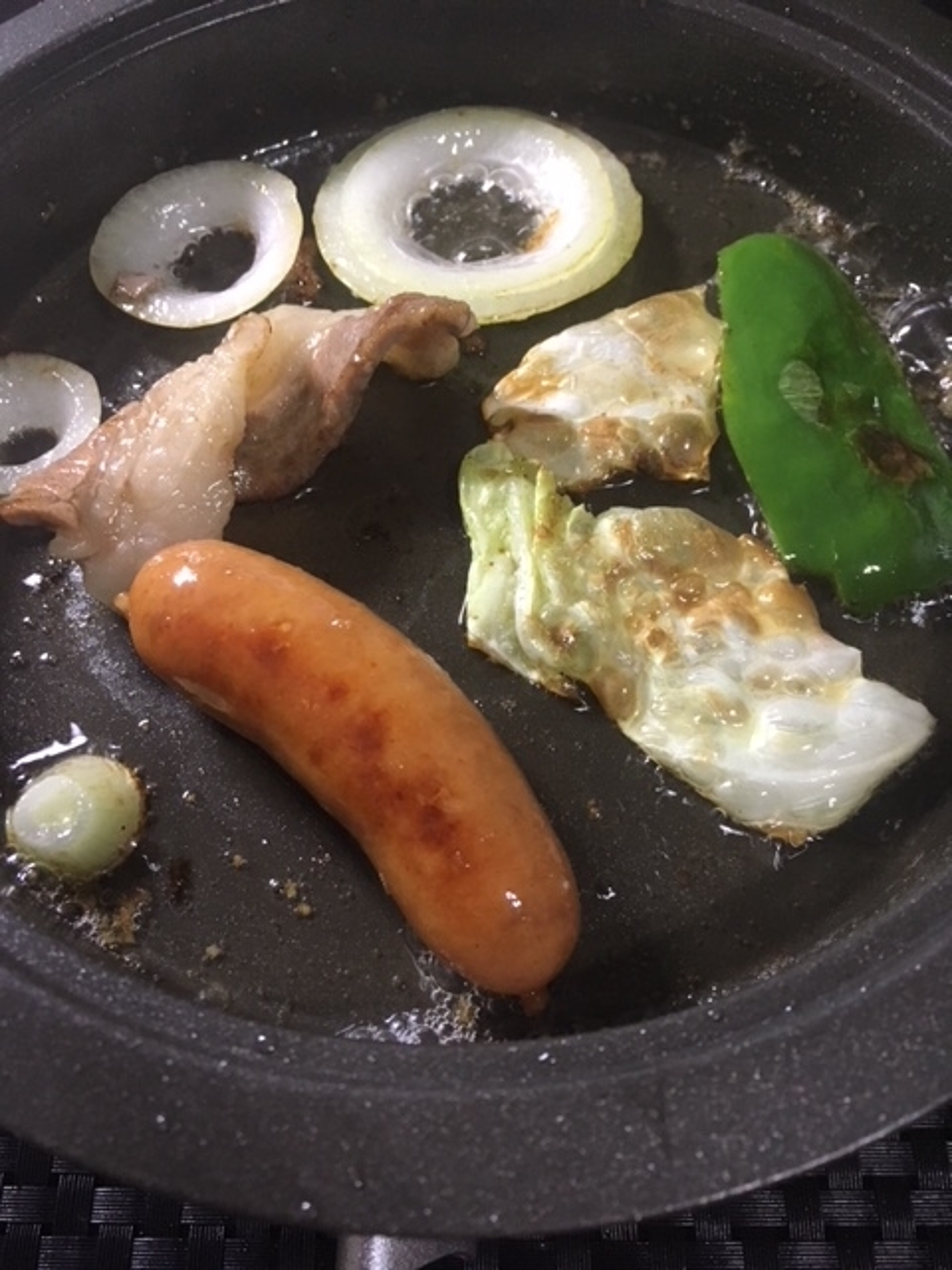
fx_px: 1063
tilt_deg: -61.9
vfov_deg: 61.7
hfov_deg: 48.2
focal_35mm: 29
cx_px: 476
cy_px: 635
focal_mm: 4.15
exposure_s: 1/30
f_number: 2.2
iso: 160
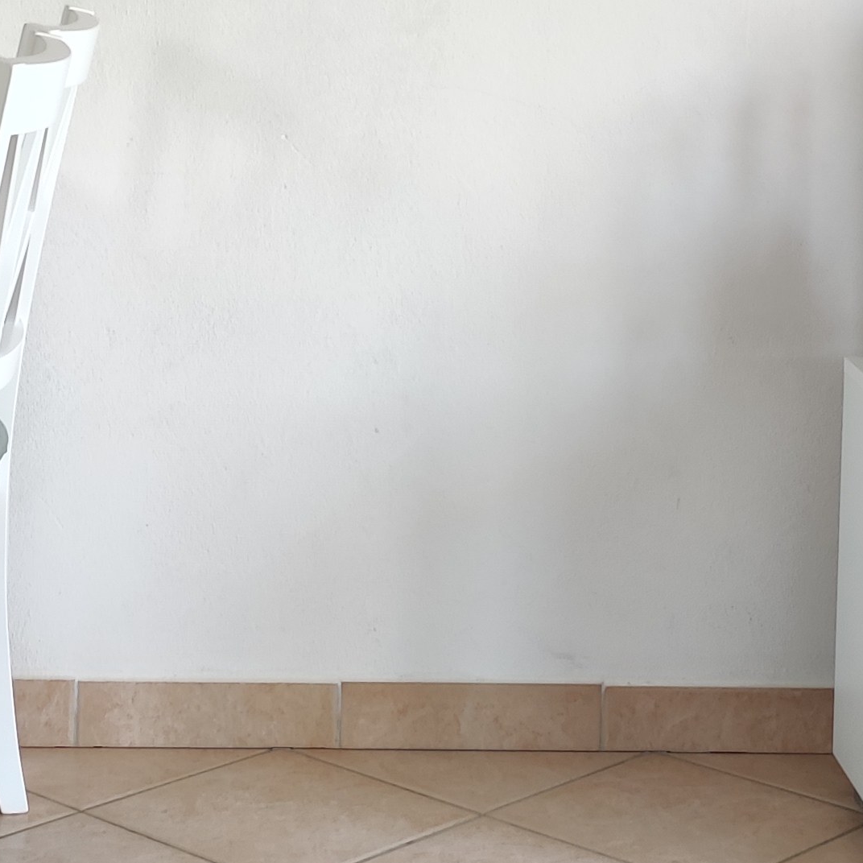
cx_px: 378
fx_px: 1833
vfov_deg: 24.9
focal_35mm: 65
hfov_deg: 26.5
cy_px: -59
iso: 114
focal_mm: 4.74
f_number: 1.79
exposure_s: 1/50
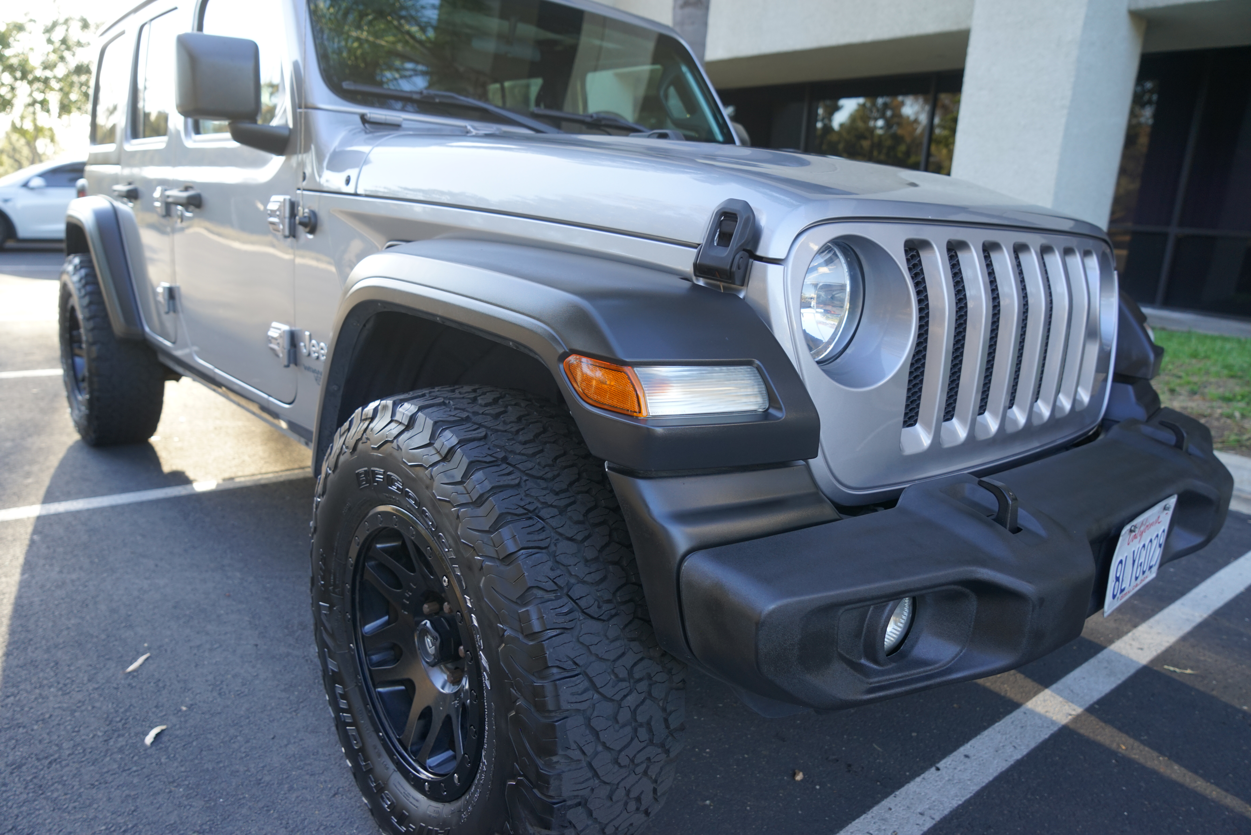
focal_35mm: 24
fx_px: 834
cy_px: 418
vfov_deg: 53.2
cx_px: 626
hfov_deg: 73.7
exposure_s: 1/160
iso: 400
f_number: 4
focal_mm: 24
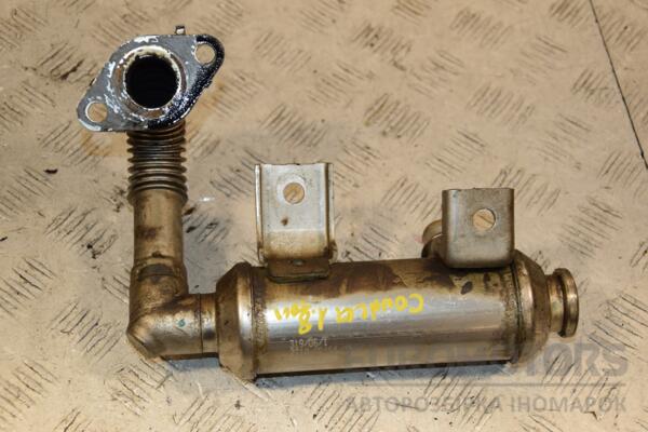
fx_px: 1296
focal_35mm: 72
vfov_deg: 18.9
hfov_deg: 28.1
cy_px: 216
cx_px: 324
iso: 800
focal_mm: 48
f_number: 5.6
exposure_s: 1/200
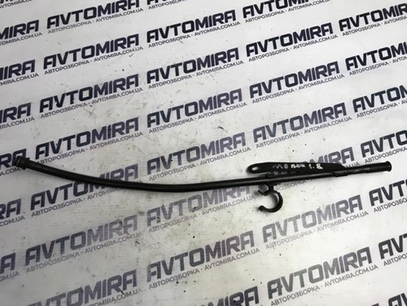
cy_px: 153
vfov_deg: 49.7
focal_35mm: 28
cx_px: 204
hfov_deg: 63.4
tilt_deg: -75.0
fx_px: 329
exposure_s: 1/33
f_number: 1.8
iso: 20
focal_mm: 3.99
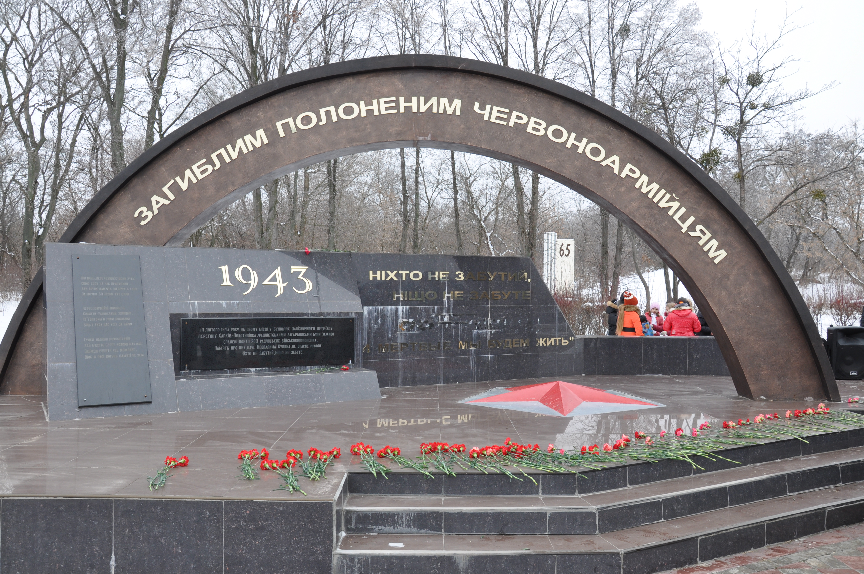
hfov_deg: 59.6
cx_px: 432
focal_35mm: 32
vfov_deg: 41.6
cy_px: 287
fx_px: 755
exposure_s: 1/60
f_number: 8
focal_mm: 21
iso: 200
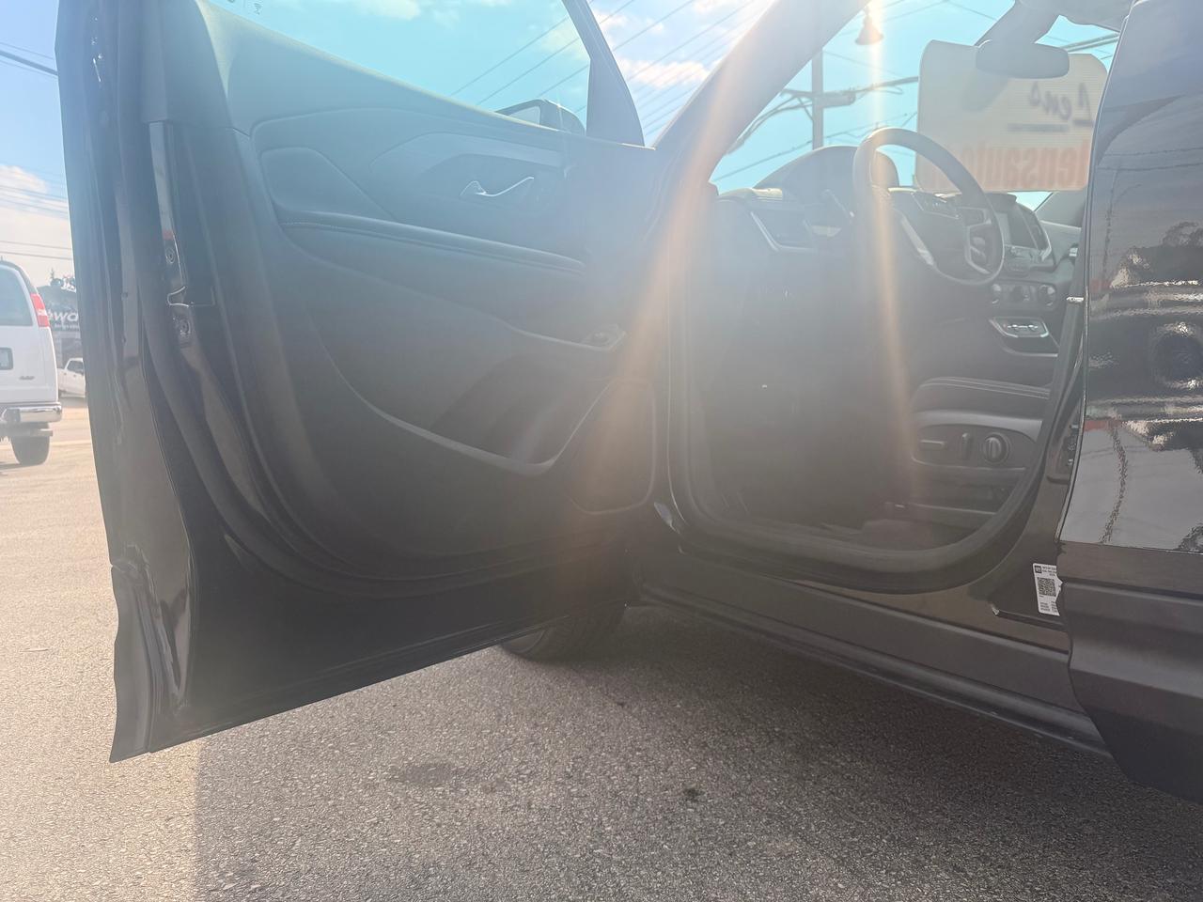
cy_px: 451
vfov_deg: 56.8
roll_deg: +0.0
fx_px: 834
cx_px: 602
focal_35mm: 24
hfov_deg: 71.6
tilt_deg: -4.6
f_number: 1.78
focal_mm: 6.76
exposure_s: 1/2703
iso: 100
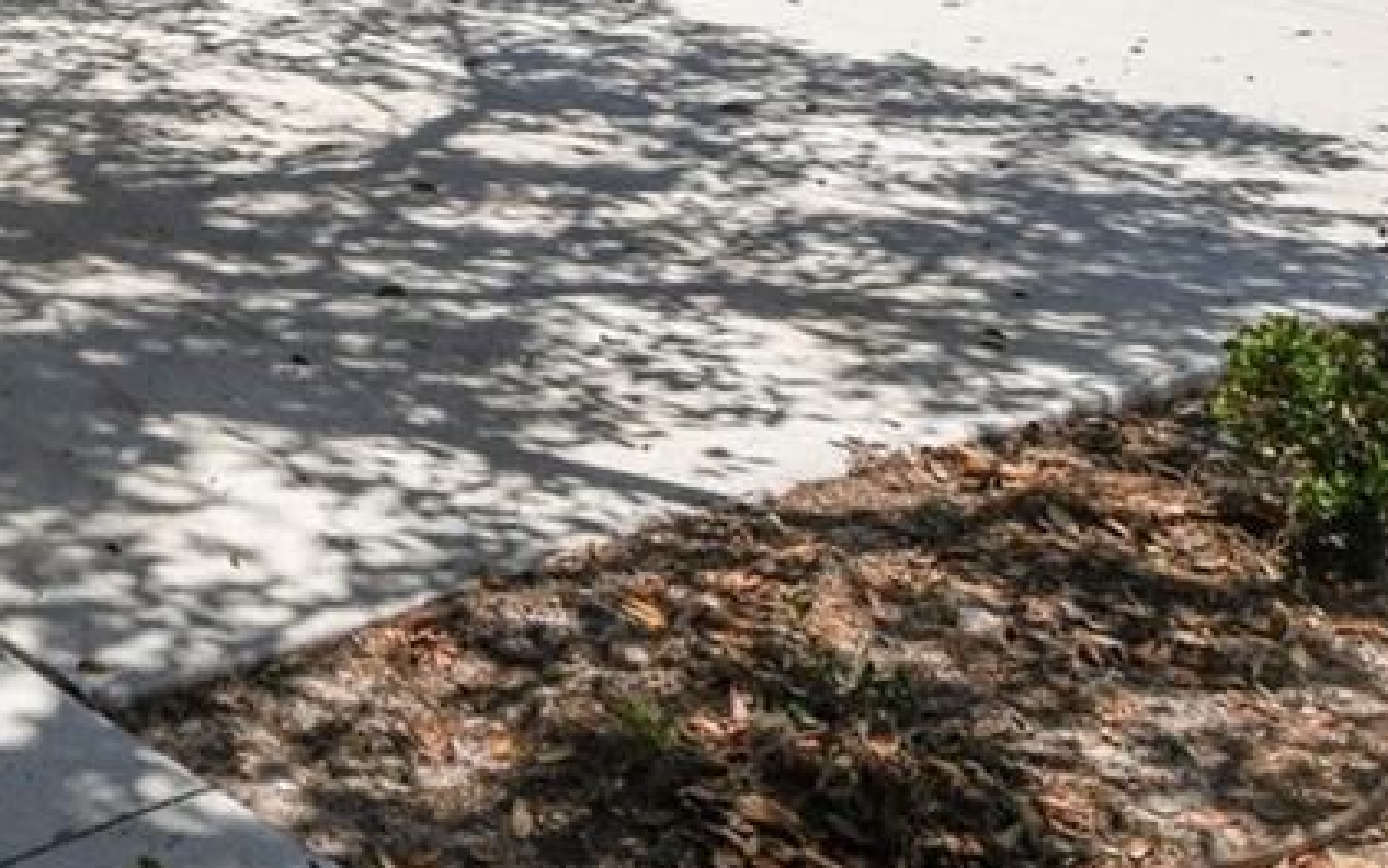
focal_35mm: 58
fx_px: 2195
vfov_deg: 19.0
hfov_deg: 29.3
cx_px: -352
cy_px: -513
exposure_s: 1/400
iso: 100
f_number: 7.1
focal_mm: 10
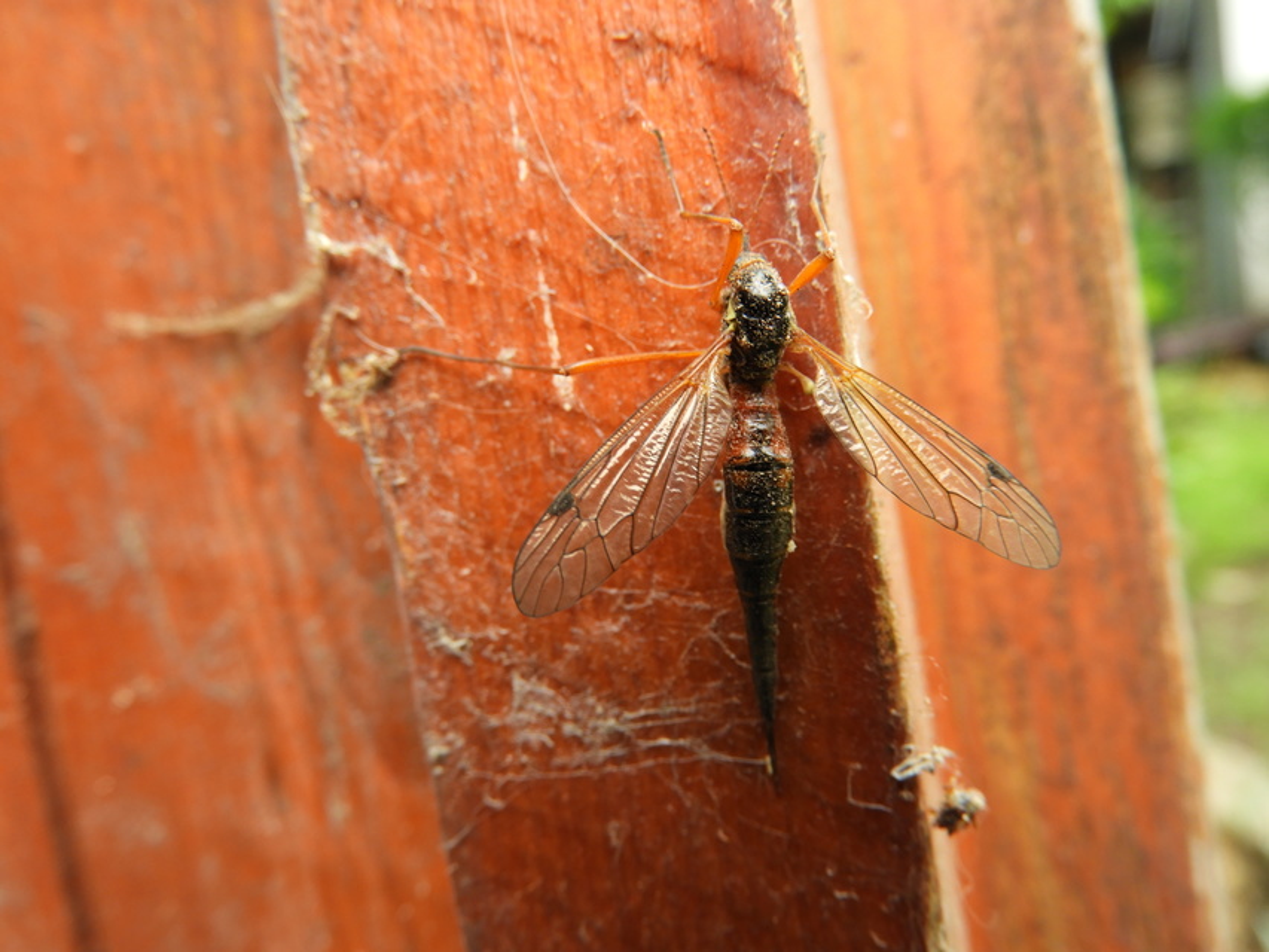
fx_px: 1100
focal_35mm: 30
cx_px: 634
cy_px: 476
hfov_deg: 60.0
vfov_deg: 46.8
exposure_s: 1/100
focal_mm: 5.4
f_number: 3.5
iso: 100
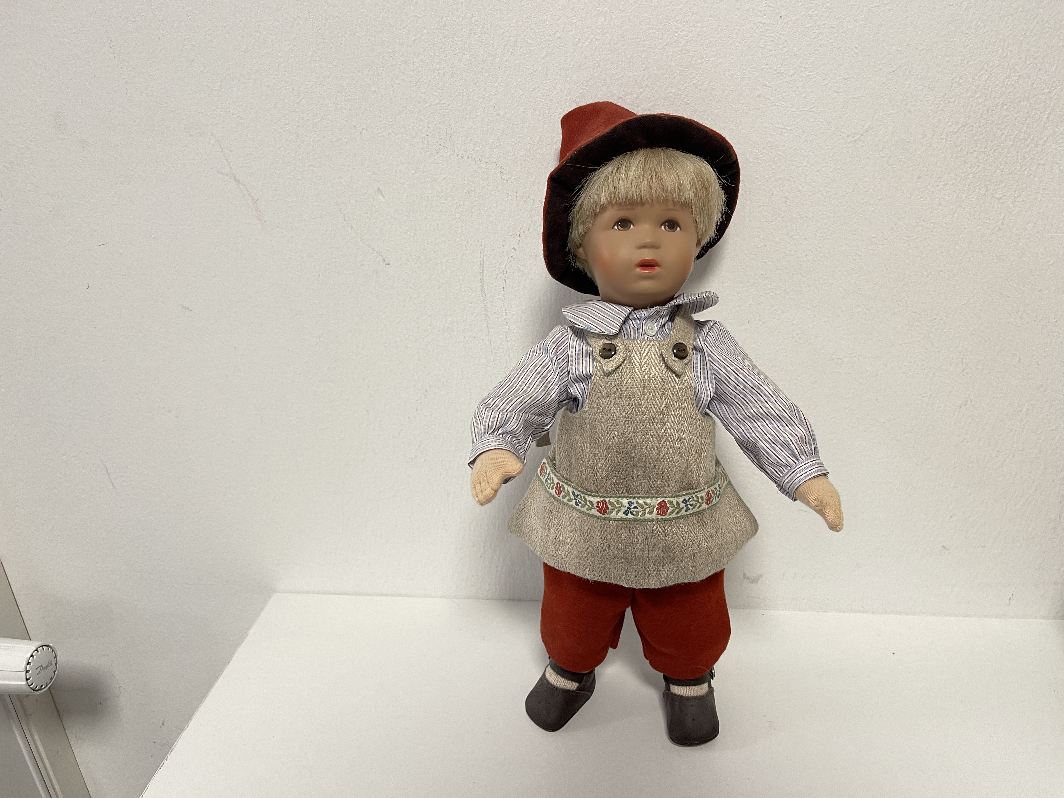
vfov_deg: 54.9
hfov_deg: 69.4
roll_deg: +2.6
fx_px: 768
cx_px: 532
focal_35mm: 25
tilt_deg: -25.0
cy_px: 399
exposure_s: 1/50
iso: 80
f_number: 1.6
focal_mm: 5.1
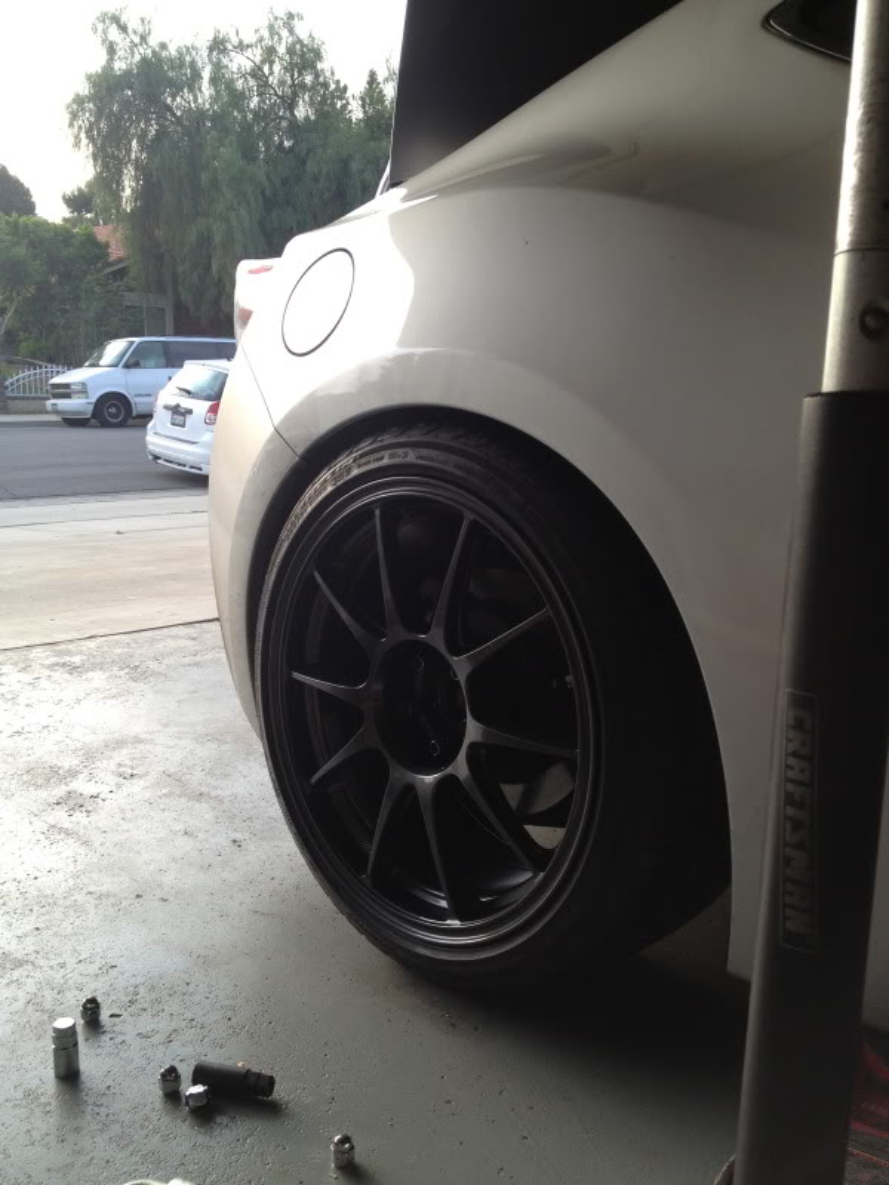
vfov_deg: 52.6
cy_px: 592
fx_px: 1198
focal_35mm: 35
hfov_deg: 40.7
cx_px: 444
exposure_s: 1/188
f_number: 2.4
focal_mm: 4.3
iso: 50
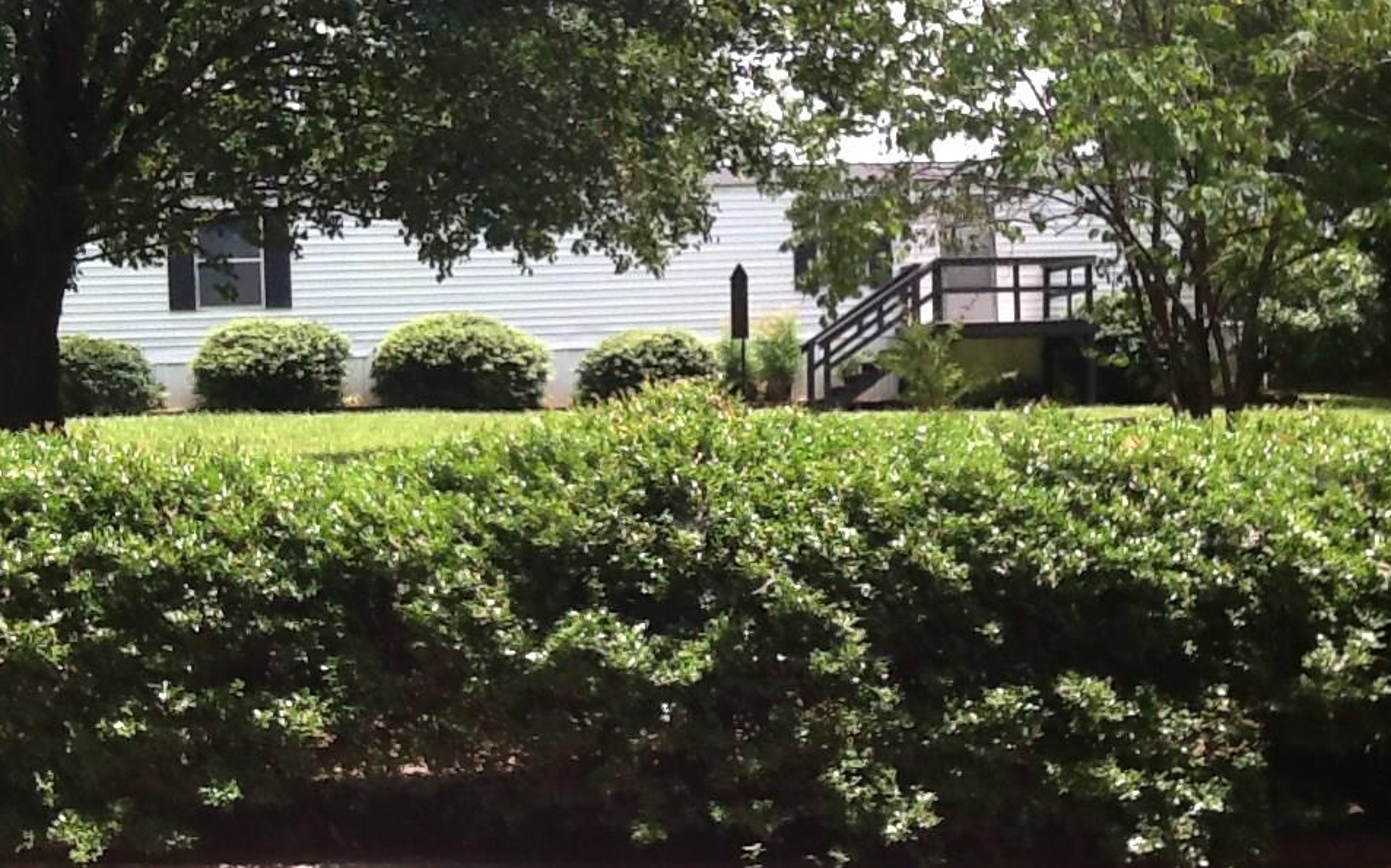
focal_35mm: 47
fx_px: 1781
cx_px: 696
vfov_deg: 27.4
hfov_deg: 42.7
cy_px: 476
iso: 40
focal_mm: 2.03
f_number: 2.4
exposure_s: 1/352
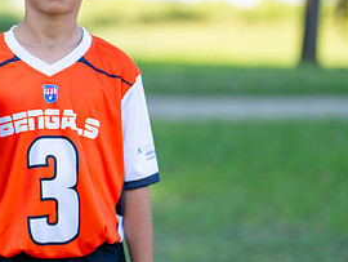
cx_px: 46
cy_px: 99
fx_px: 1389
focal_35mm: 138
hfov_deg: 14.2
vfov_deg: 10.8
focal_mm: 50
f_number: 1.2
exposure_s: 1/1600
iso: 100
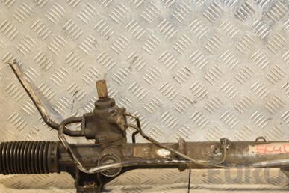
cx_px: 193
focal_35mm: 93
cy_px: 73
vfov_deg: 14.7
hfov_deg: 21.8
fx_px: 747
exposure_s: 1/160
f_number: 4.8
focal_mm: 40
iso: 800
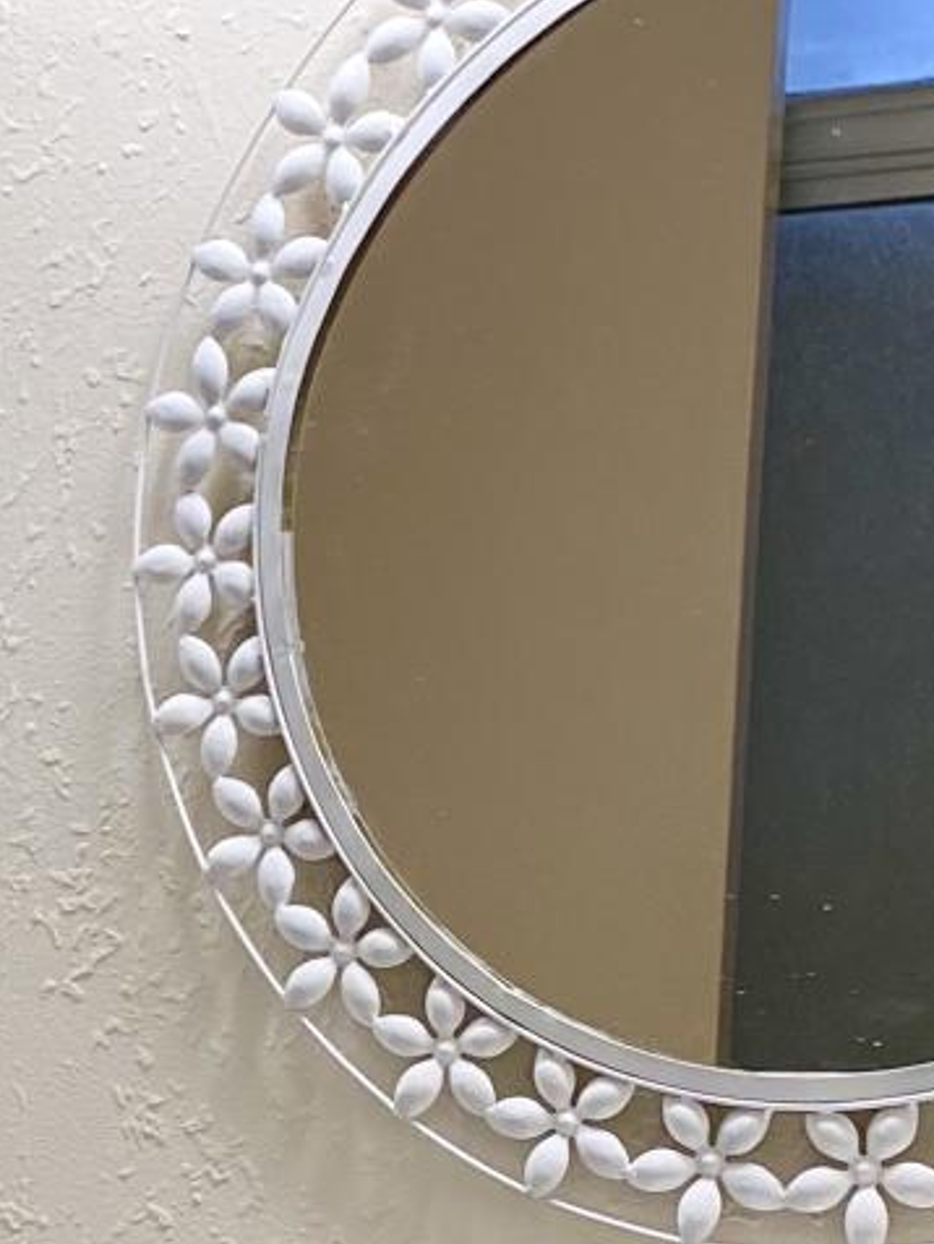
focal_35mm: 109
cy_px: 1307
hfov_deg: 12.0
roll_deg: -0.5
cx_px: -973
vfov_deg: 17.5
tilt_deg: -6.1
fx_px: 3920
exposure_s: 1/120
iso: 100
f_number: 1.8
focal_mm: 4.25
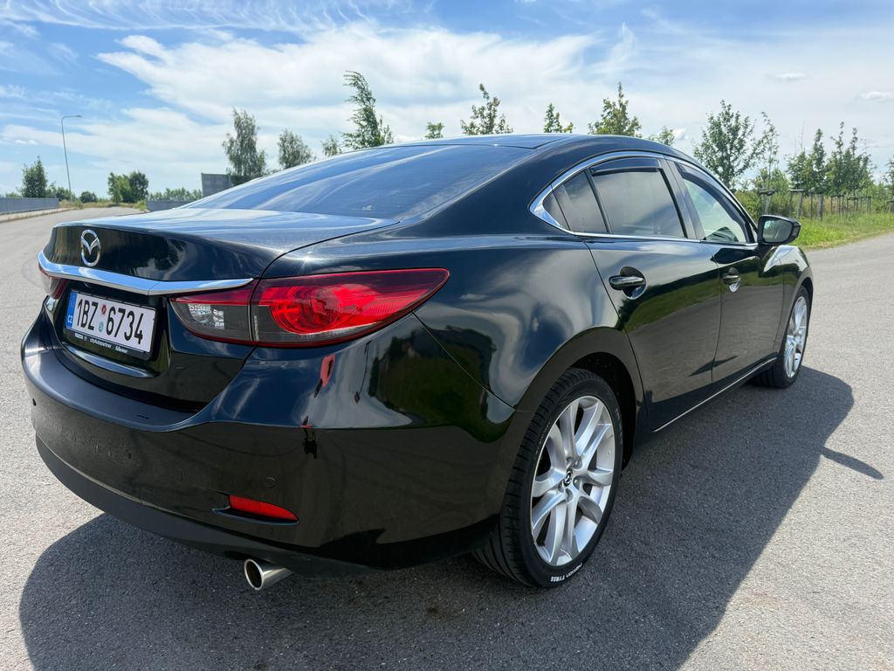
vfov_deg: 56.8
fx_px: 620
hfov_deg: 71.6
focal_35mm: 24
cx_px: 447
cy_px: 336
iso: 100
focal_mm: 6.76
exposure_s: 1/3145
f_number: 1.78
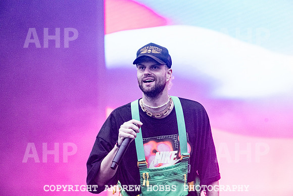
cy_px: 98
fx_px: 1302
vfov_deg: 8.6
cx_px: 146
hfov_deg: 12.8
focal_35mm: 160
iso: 1250
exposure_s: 1/3200
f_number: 5
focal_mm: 160
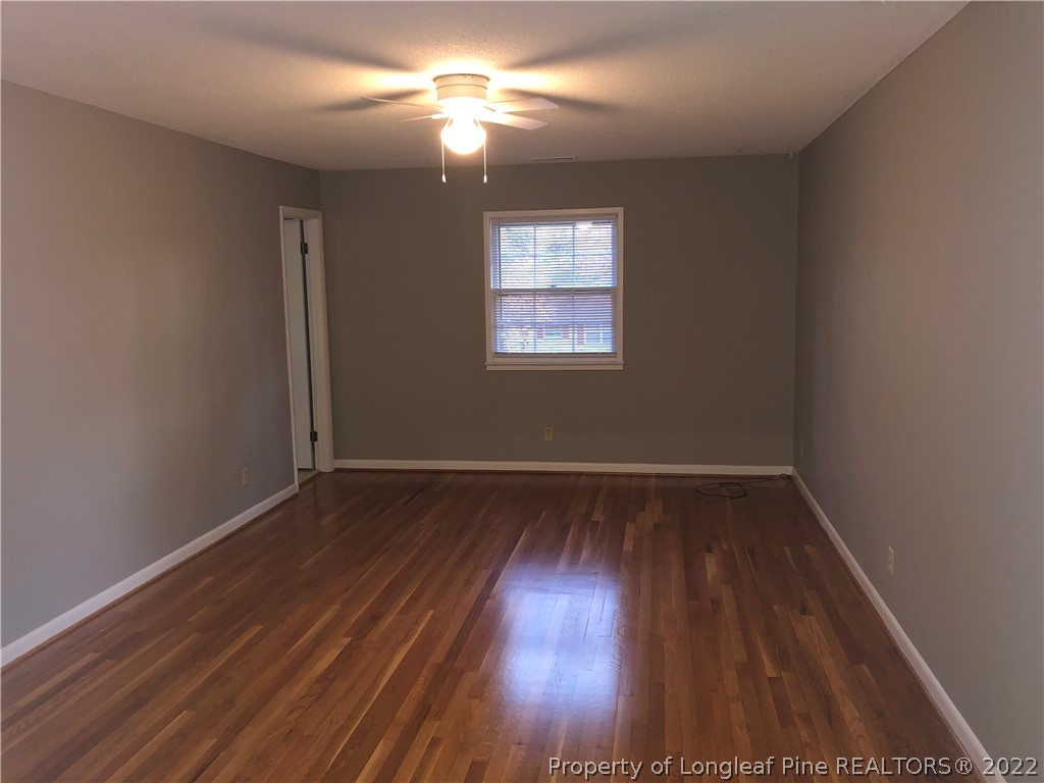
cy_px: 392
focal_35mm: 28
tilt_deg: -7.8
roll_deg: +0.6
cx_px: 522
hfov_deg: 63.4
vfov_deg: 49.7
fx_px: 844
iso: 125
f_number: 1.8
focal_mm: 4
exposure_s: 1/9
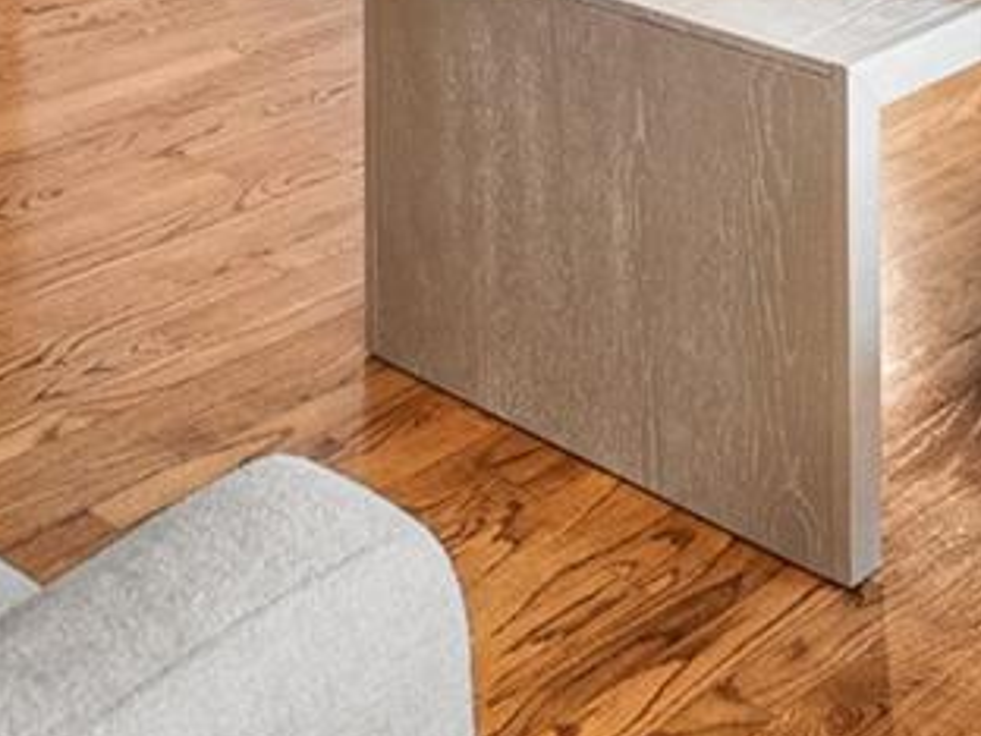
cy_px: -734
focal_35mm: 79
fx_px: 2239
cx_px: 390
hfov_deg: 24.7
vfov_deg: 15.1
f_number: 8
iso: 200
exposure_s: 2
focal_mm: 16
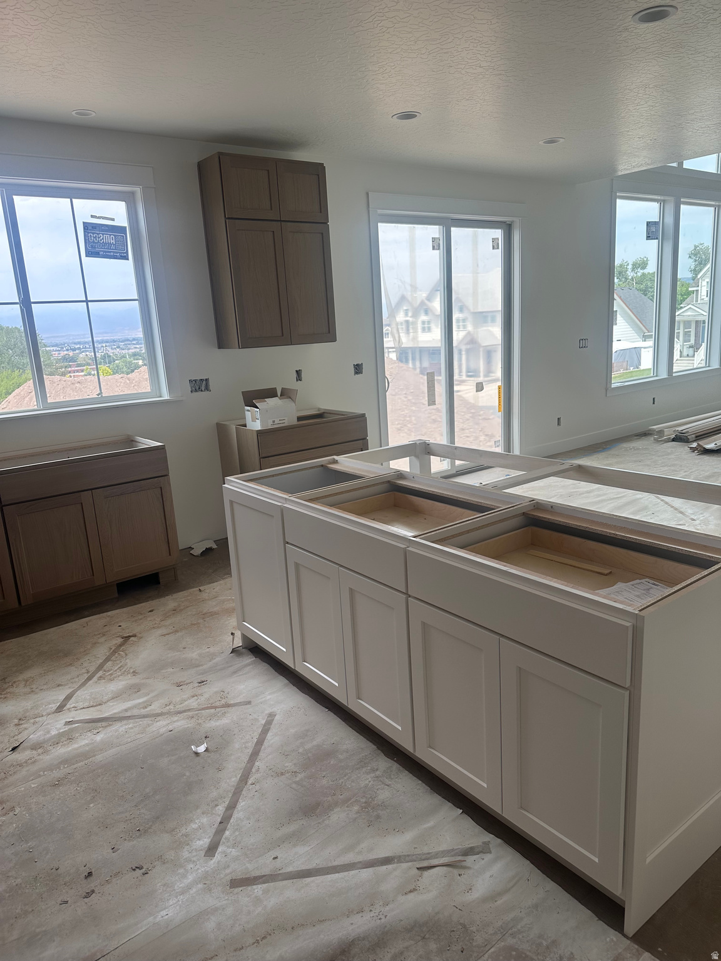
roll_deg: +3.1
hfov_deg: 56.8
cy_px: 480
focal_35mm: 24
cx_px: 360
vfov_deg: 71.6
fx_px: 667
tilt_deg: -12.6
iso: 80
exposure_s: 1/577
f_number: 1.78
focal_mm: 6.86
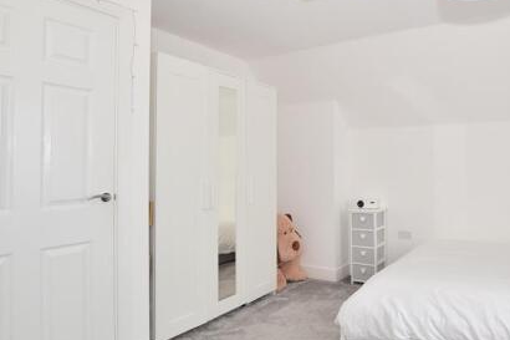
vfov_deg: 53.1
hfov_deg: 70.6
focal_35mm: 24
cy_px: 159
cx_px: 358
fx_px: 340
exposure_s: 1/60
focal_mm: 10
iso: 500
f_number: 8
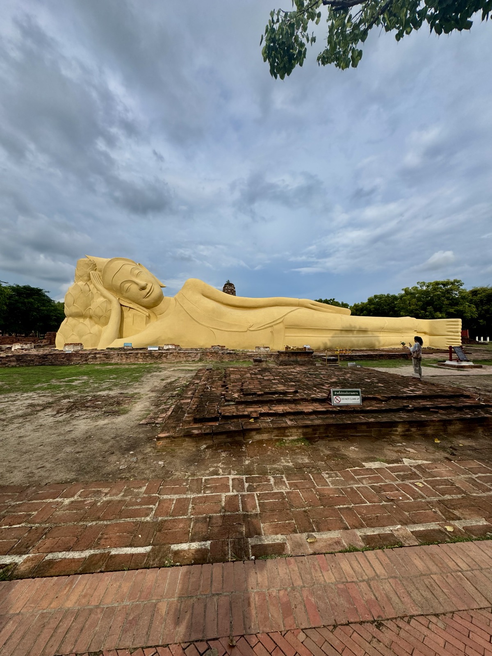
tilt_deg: +2.0
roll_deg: -0.1
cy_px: 328
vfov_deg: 102.1
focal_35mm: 14
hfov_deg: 85.7
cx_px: 246
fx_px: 265
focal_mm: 2.22
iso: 50
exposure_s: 1/2770
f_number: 2.2
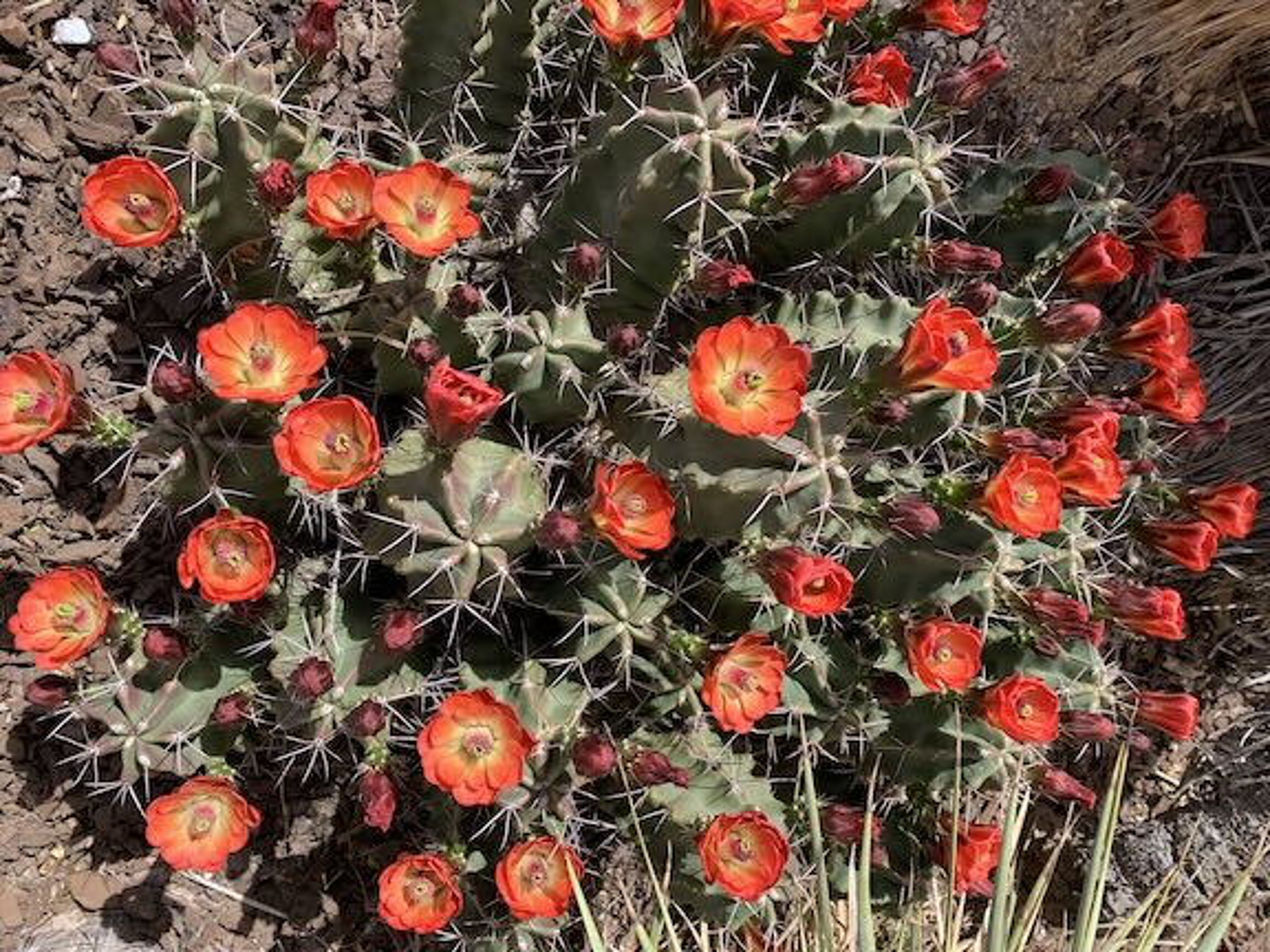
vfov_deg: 53.1
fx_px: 954
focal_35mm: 26
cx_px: 635
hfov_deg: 67.3
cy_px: 476
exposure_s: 1/991
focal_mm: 4.25
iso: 25
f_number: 1.8
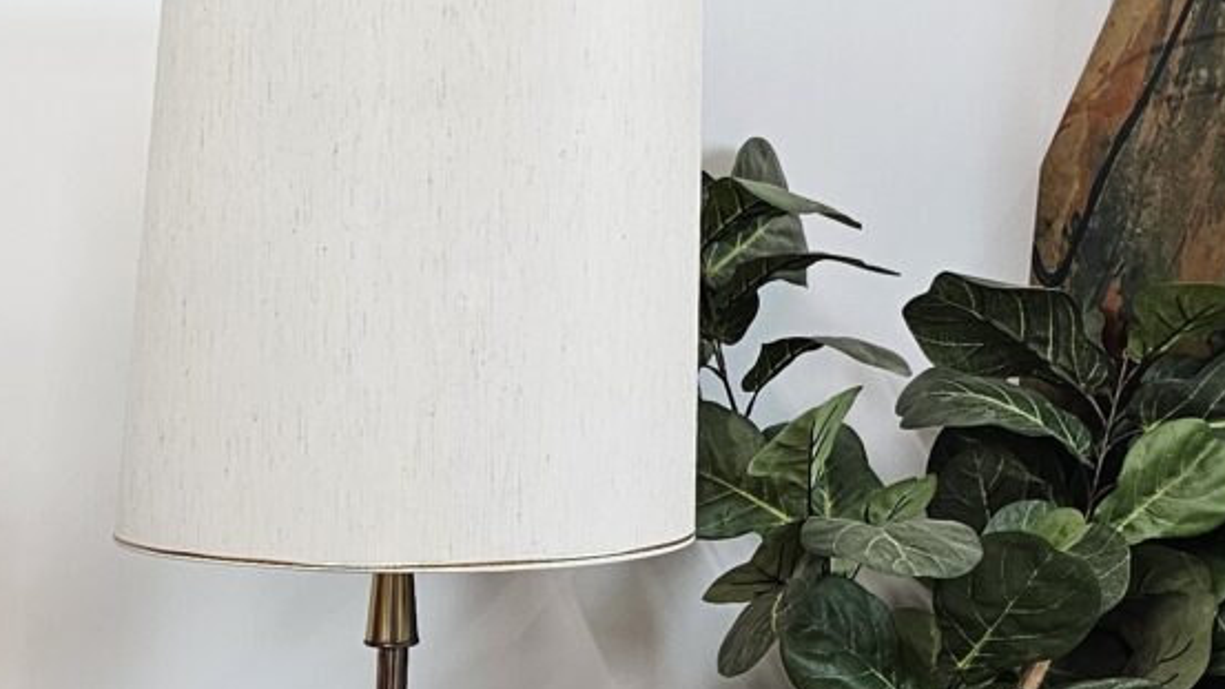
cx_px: -346
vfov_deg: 13.0
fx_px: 2826
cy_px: 1092
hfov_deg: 22.1
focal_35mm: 87
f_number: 1.7
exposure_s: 1/120
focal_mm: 6.3
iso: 125
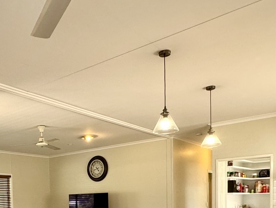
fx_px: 311
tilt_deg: -2.3
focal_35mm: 39
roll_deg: +2.1
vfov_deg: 33.3
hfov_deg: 46.3
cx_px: 72
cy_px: 215
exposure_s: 1/100
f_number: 2.2
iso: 250
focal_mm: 2.22
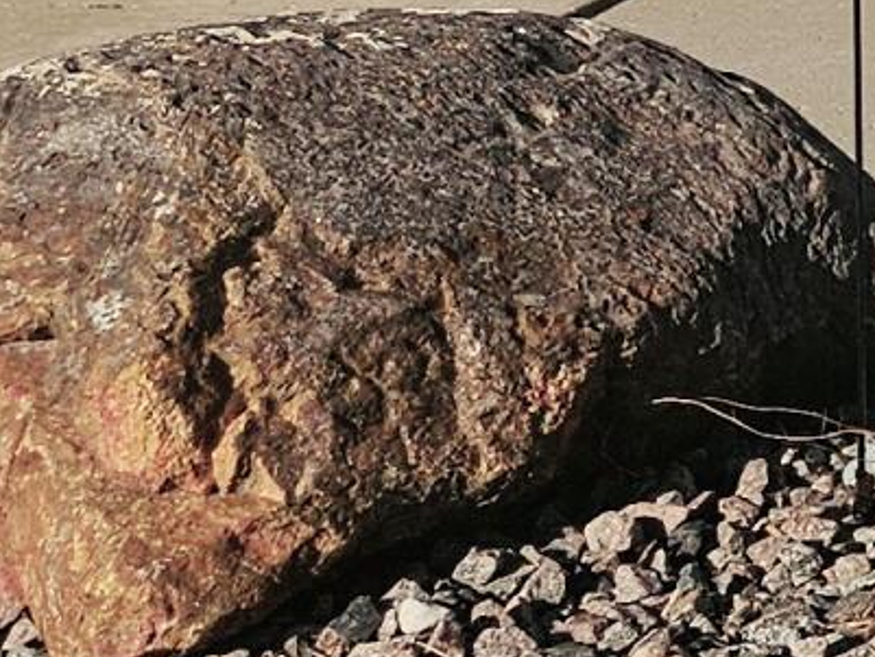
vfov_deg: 7.3
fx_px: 4349
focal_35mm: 172
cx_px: 2712
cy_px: -1545
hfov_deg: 9.0
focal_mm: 6.3
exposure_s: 1/1250
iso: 10
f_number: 1.7
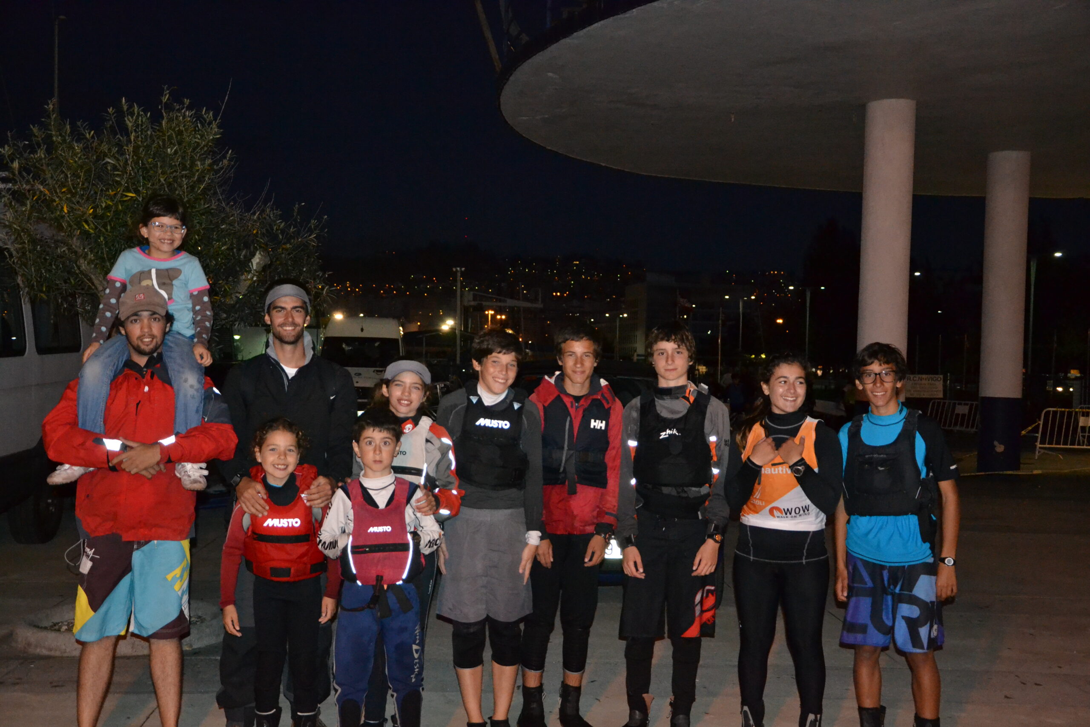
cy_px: 364
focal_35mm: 45
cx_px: 545
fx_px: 1362
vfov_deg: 29.9
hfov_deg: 43.6
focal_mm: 30
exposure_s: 1/60
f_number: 4.2
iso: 3200
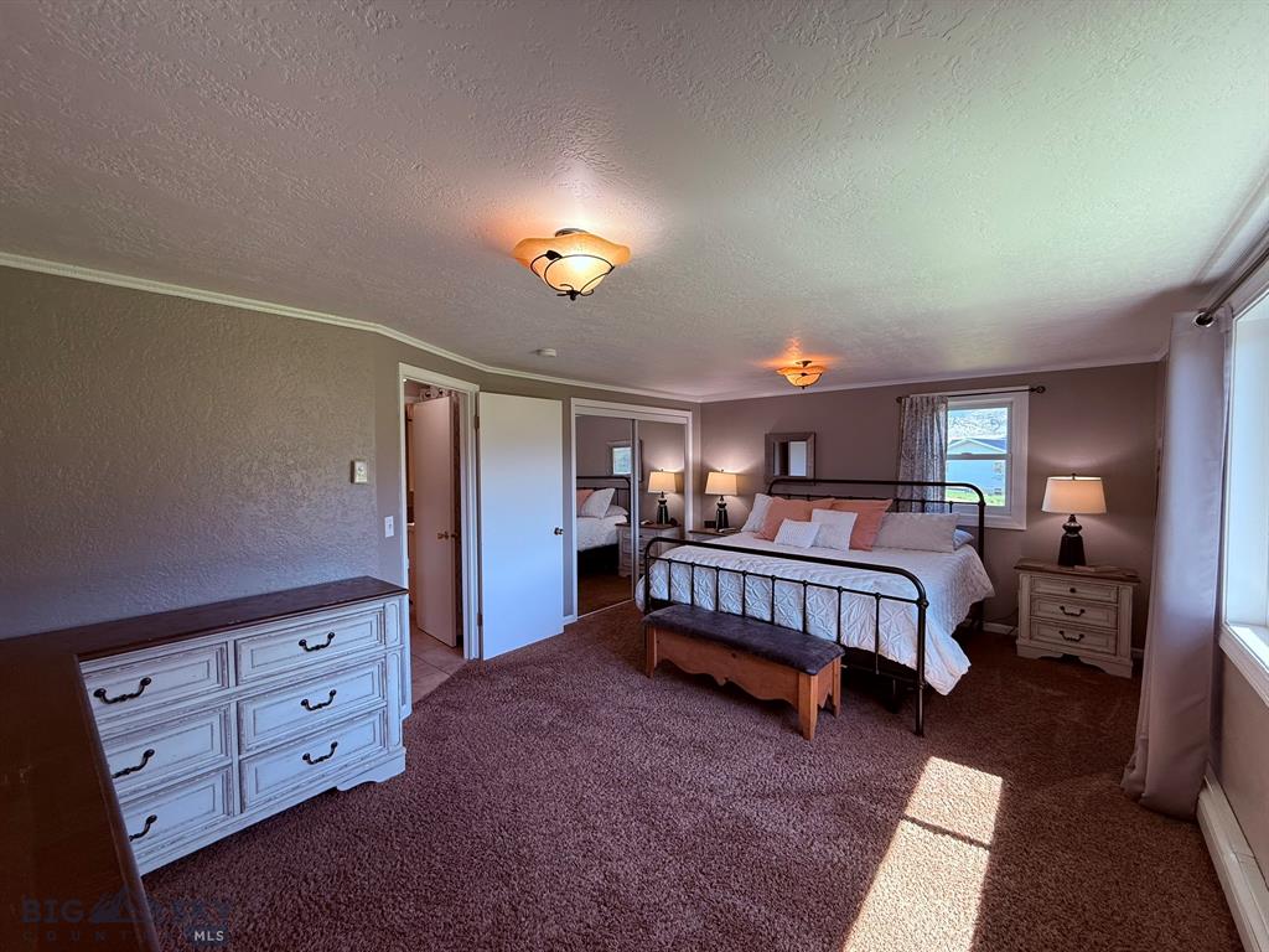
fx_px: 513
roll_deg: +0.8
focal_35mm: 14
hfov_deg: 102.1
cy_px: 476
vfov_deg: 85.7
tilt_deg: -1.0
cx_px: 634
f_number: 2.2
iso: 125
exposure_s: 1/120
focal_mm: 2.22
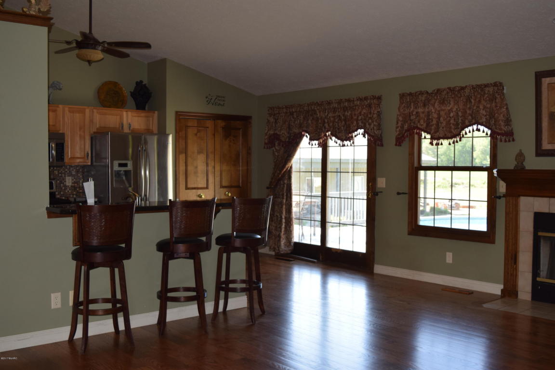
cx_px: 278
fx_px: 601
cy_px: 185
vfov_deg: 34.2
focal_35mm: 39
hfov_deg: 49.6
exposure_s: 1/125
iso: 450
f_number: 5.6
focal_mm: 26
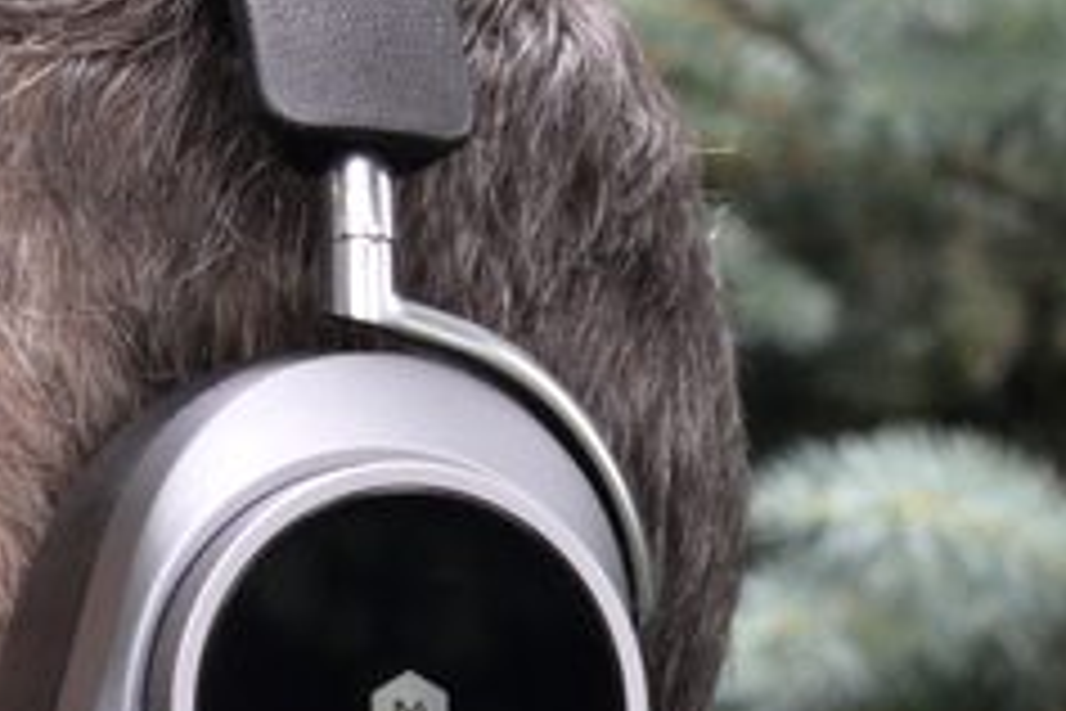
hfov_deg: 8.9
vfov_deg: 6.0
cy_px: 778
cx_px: -112
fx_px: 6751
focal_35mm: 228
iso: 400
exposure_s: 1/125
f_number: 5.6
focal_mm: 50
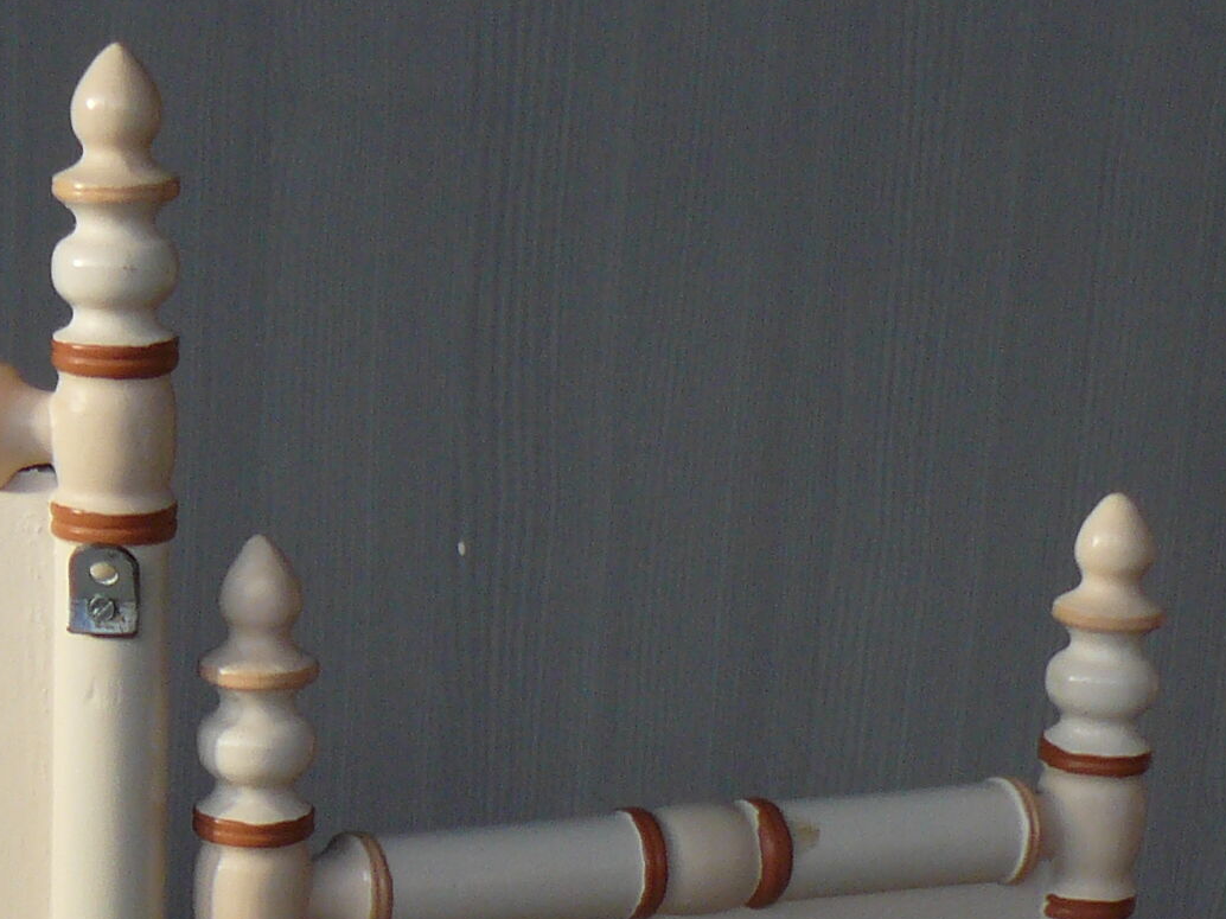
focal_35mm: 107
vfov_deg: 13.3
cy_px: 1239
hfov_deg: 17.7
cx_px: -142
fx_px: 3789
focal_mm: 6
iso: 100
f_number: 2.8
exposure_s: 1/125
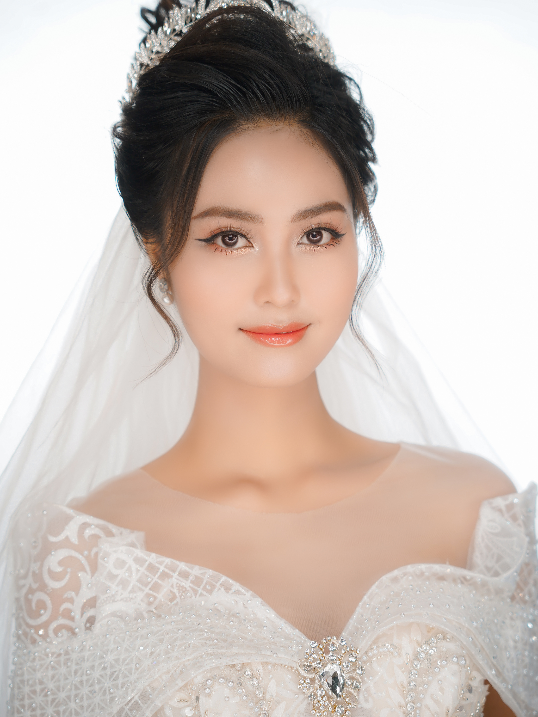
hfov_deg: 21.2
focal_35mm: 69
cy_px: 377
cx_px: 268
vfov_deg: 28.0
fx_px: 1437
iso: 200
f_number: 3.2
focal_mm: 63.3
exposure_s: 1/125
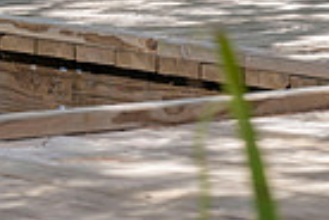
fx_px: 3271
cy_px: -268
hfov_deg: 5.8
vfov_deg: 3.8
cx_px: 81
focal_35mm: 358
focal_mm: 110
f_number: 5.6
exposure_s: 1/200
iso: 500
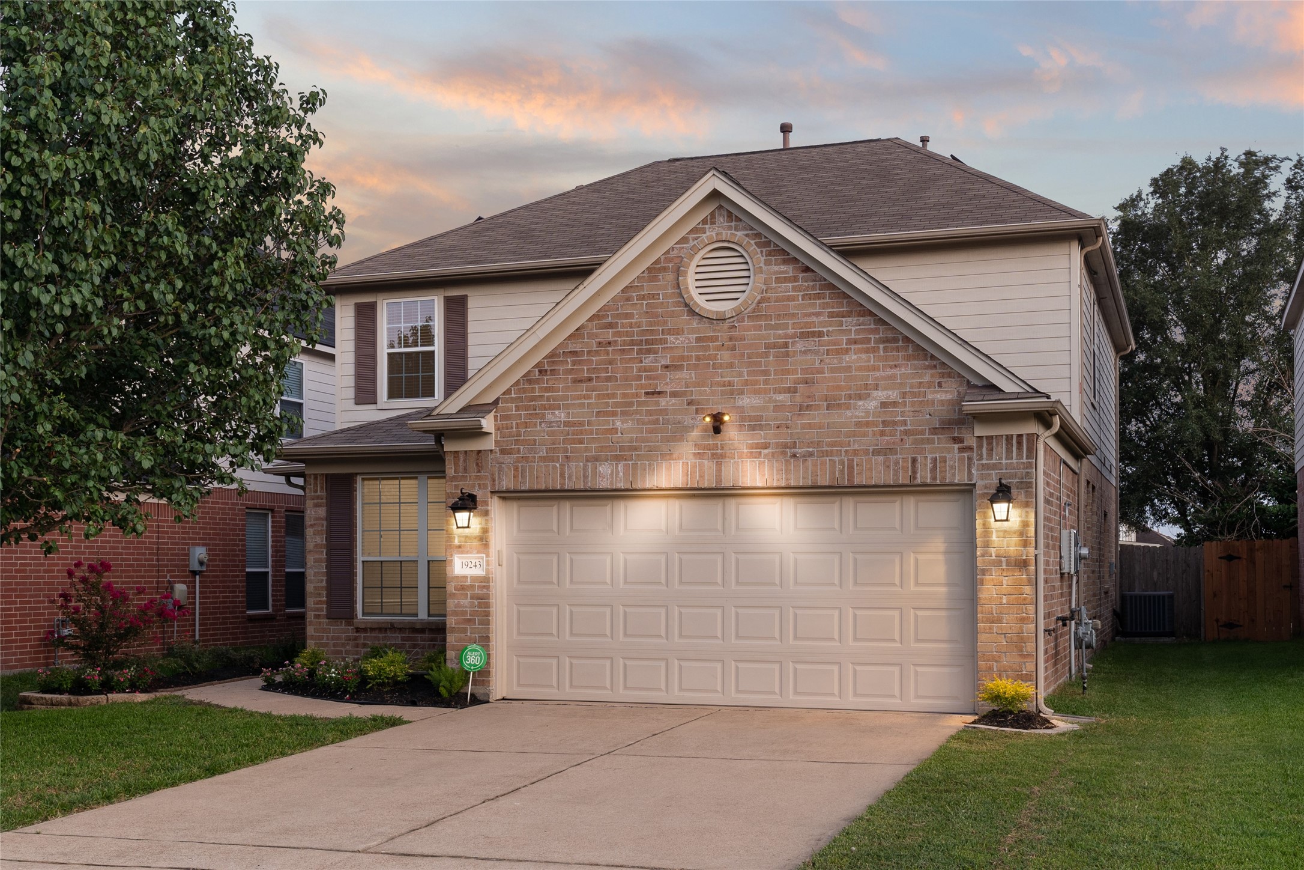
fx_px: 1449
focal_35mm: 40
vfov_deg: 33.4
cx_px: 652
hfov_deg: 48.5
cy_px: 435
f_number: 9
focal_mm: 27
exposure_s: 2.5
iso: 320
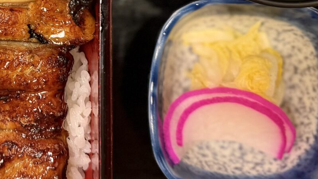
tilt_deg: -87.1
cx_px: 19
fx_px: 531
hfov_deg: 31.4
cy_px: -29
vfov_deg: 18.2
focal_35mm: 63
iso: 250
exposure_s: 1/50
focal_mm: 6.76
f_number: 1.78
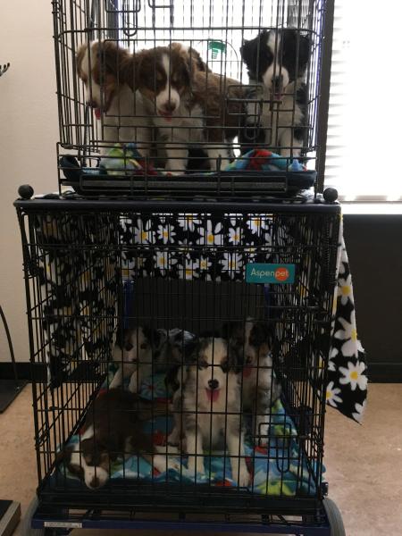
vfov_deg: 61.7
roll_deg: +0.3
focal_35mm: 29
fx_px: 449
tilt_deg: -11.2
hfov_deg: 48.2
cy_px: 268
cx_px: 201
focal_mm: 4.15
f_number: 2.2
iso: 160
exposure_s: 1/30
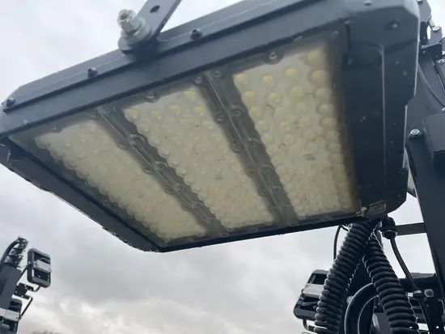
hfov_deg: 67.3
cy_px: 167
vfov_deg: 53.1
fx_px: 334
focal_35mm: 26
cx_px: 222
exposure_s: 1/65
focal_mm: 5.1
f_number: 1.6
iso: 125
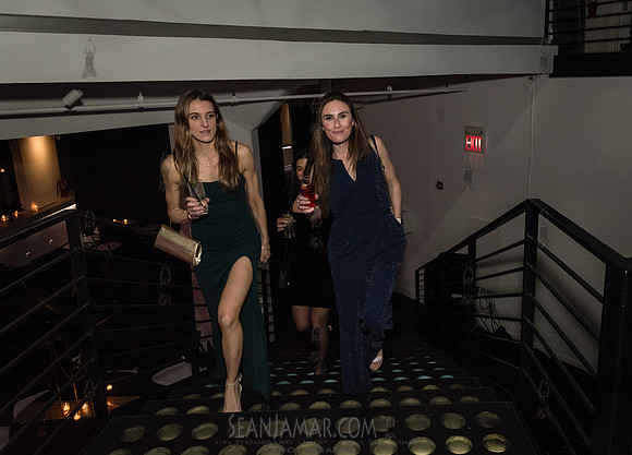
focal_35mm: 28
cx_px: 383
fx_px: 511
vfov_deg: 47.8
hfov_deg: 62.8
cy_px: 199
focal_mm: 24
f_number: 4.5
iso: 5000
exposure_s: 1/160
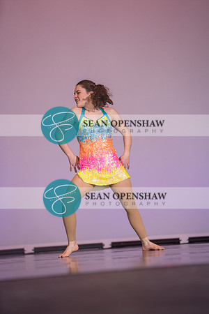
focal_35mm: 117
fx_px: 1019
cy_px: 157
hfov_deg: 11.7
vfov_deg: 17.5
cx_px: 104
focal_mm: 117
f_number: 2.8
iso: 400
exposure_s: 1/500
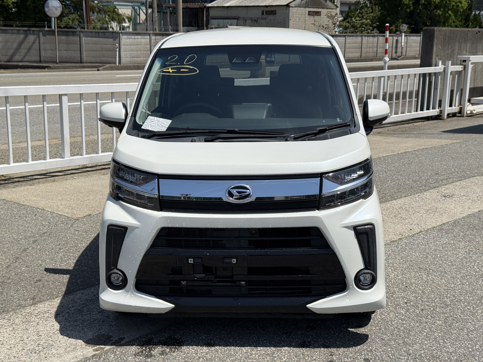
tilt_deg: -11.3
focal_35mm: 48
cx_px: 242
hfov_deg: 39.7
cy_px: 181
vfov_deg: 30.3
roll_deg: -1.0
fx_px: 670
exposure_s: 1/9901
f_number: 1.78
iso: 100
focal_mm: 6.76
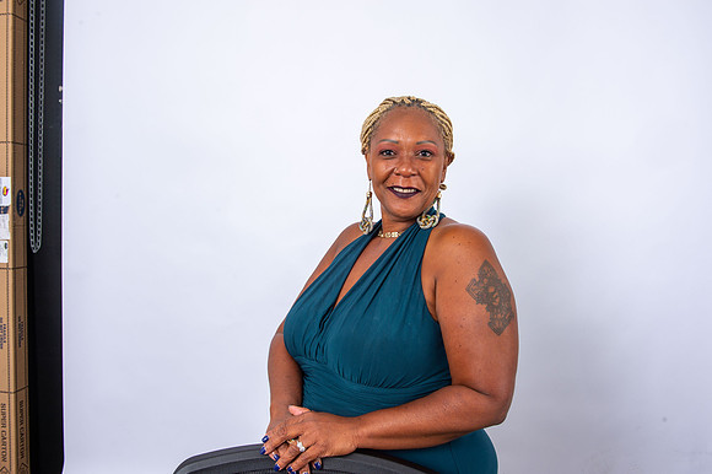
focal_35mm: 29
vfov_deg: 44.9
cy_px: 237
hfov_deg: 63.7
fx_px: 573
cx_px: 356
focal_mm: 29
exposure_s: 1/160
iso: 100
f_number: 9
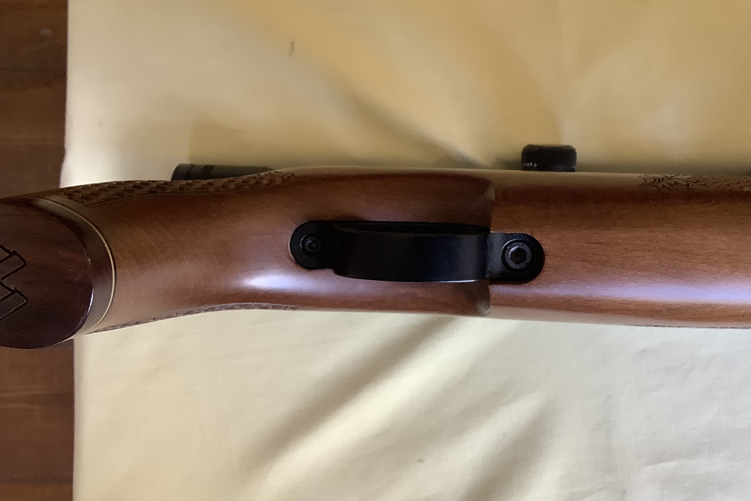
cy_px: 260
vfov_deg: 30.5
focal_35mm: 44
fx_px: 918
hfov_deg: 44.2
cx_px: 457
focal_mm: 3.3
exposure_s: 1/60
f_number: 2.4
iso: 125
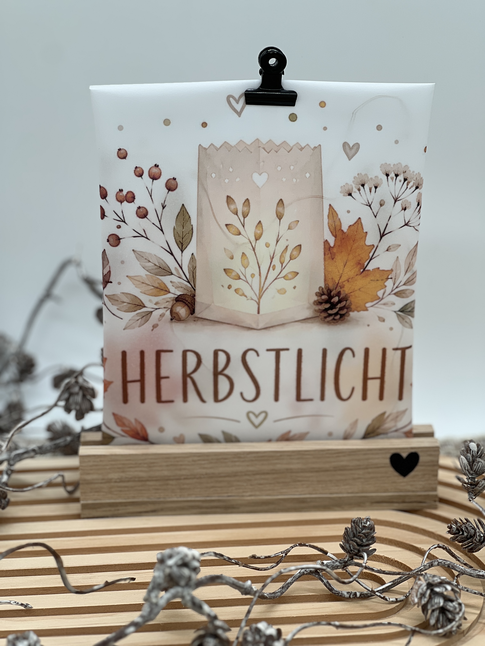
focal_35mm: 77
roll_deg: +1.2
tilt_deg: -21.9
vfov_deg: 25.3
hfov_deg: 19.1
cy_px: 323
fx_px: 1438
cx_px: 242
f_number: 2.8
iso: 25
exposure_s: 1/121
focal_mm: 9
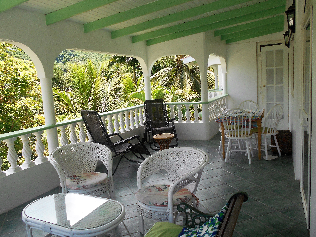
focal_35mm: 30
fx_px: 274
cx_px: 158
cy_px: 118
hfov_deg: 60.0
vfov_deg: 46.8
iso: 80
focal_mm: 5.1
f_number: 3.4
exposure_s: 1/200
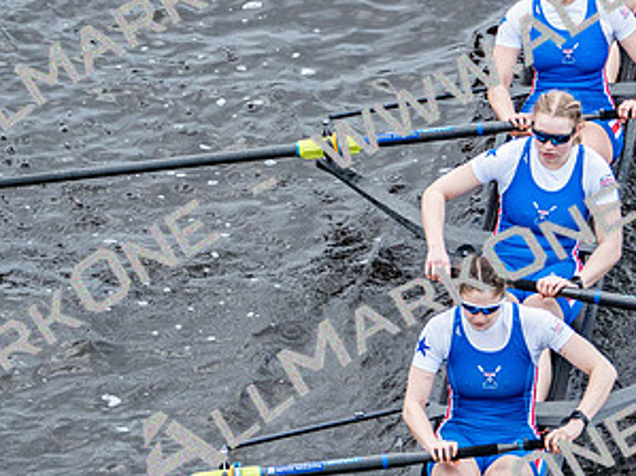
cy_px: 175
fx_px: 7787
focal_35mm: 424
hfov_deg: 4.7
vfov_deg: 3.5
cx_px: 574
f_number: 5.6
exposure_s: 1/1250
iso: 1600
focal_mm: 227
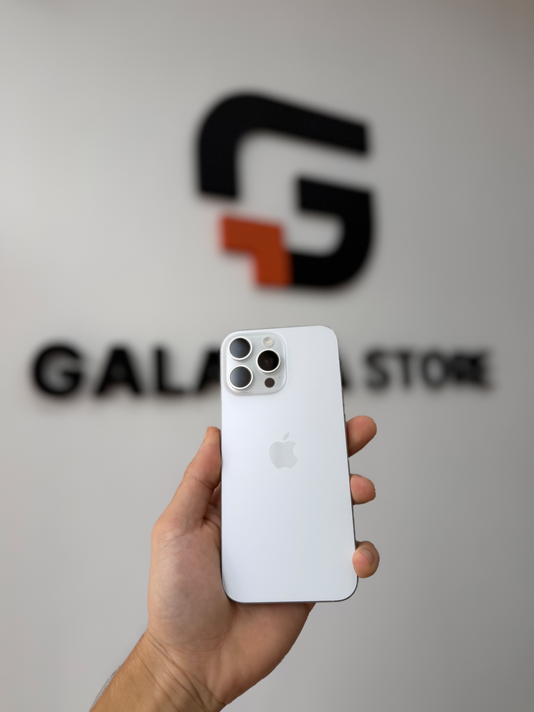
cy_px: 356
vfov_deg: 71.6
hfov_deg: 56.8
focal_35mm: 24
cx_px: 267
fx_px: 494
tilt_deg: +6.1
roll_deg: +2.5
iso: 64
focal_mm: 6.76
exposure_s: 1/266
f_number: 1.78
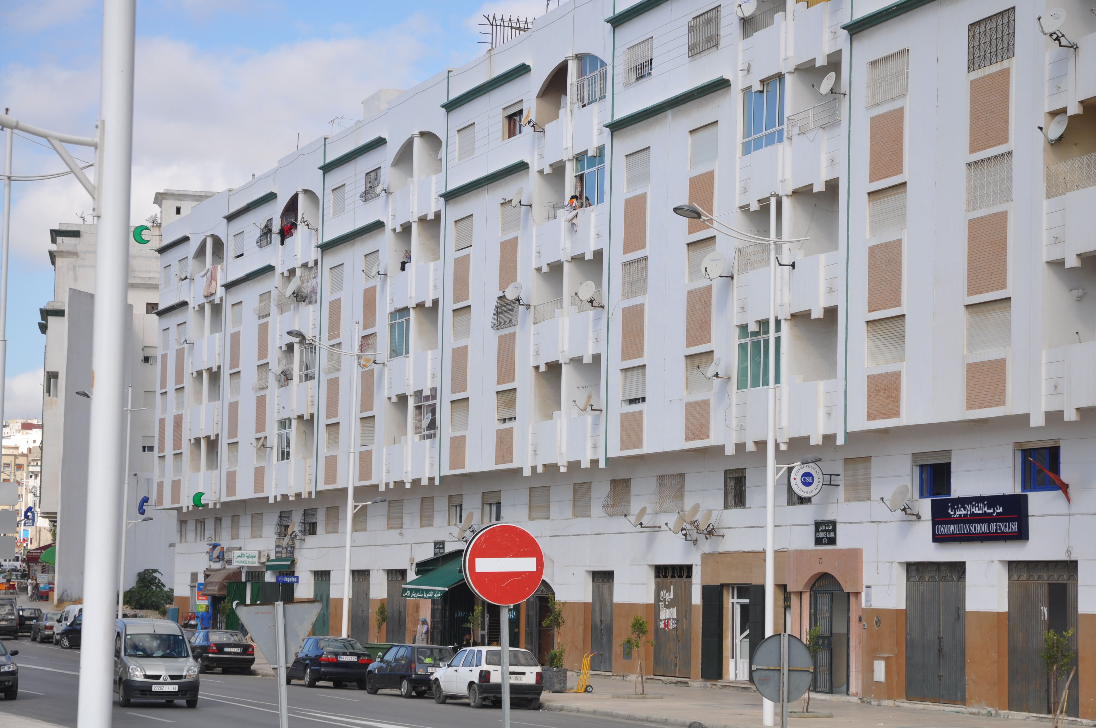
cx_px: 548
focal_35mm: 93
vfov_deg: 14.7
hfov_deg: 21.9
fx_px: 2828
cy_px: 364
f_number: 6.3
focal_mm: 62
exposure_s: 1/640
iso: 200
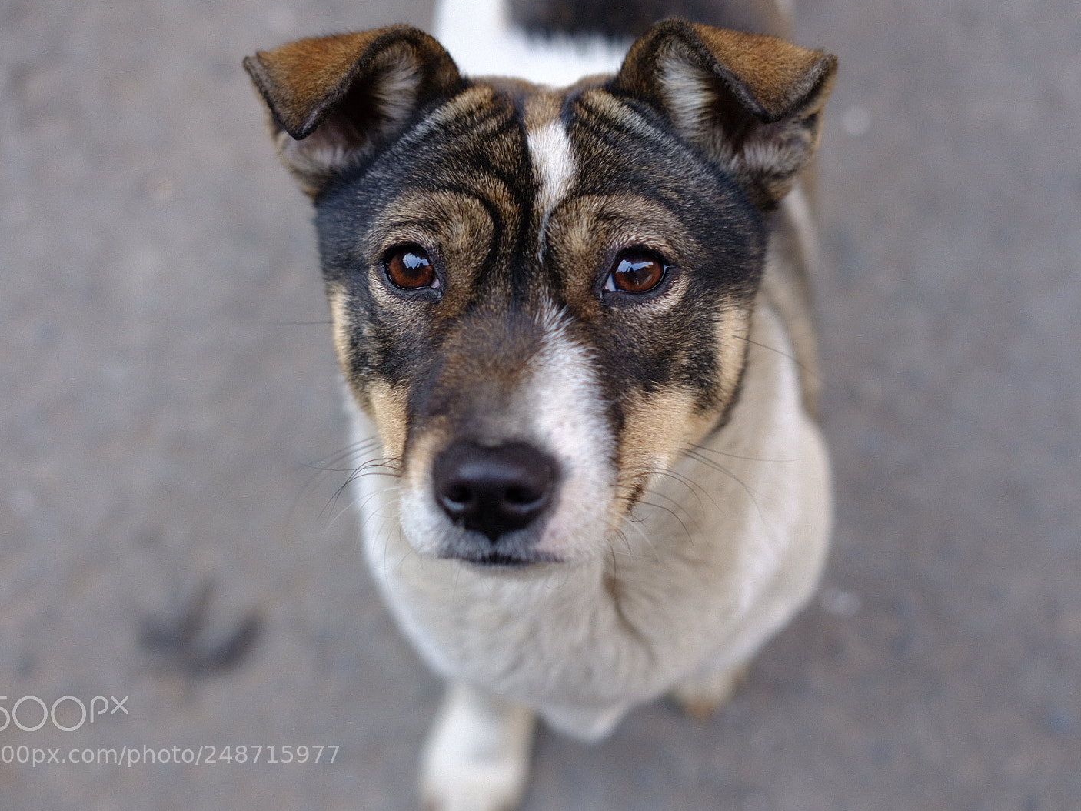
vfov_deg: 25.2
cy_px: 404
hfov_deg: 33.2
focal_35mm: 58
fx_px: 1811
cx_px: 553
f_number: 2.8
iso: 200
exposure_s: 1/42
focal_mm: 35
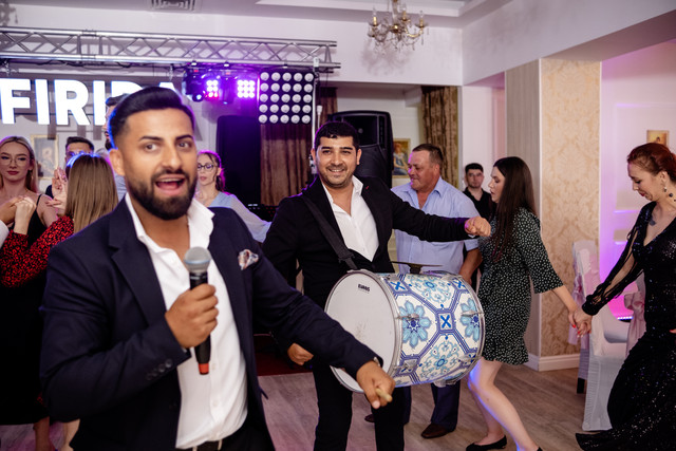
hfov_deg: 54.4
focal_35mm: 35
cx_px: 338
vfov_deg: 37.9
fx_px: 657
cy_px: 226
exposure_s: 1/200
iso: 1000
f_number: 2
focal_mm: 23
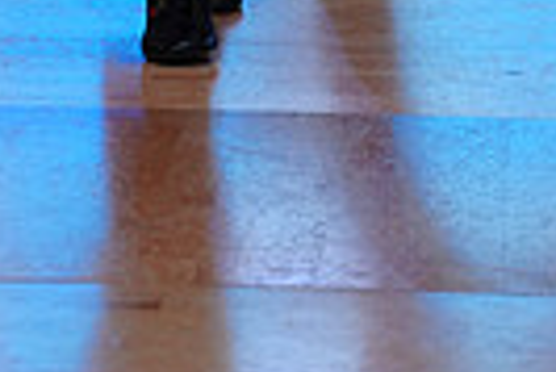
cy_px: -631
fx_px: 6385
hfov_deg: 5.0
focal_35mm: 413
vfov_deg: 3.3
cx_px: -69
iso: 800
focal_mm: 95
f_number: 2.8
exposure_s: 1/400
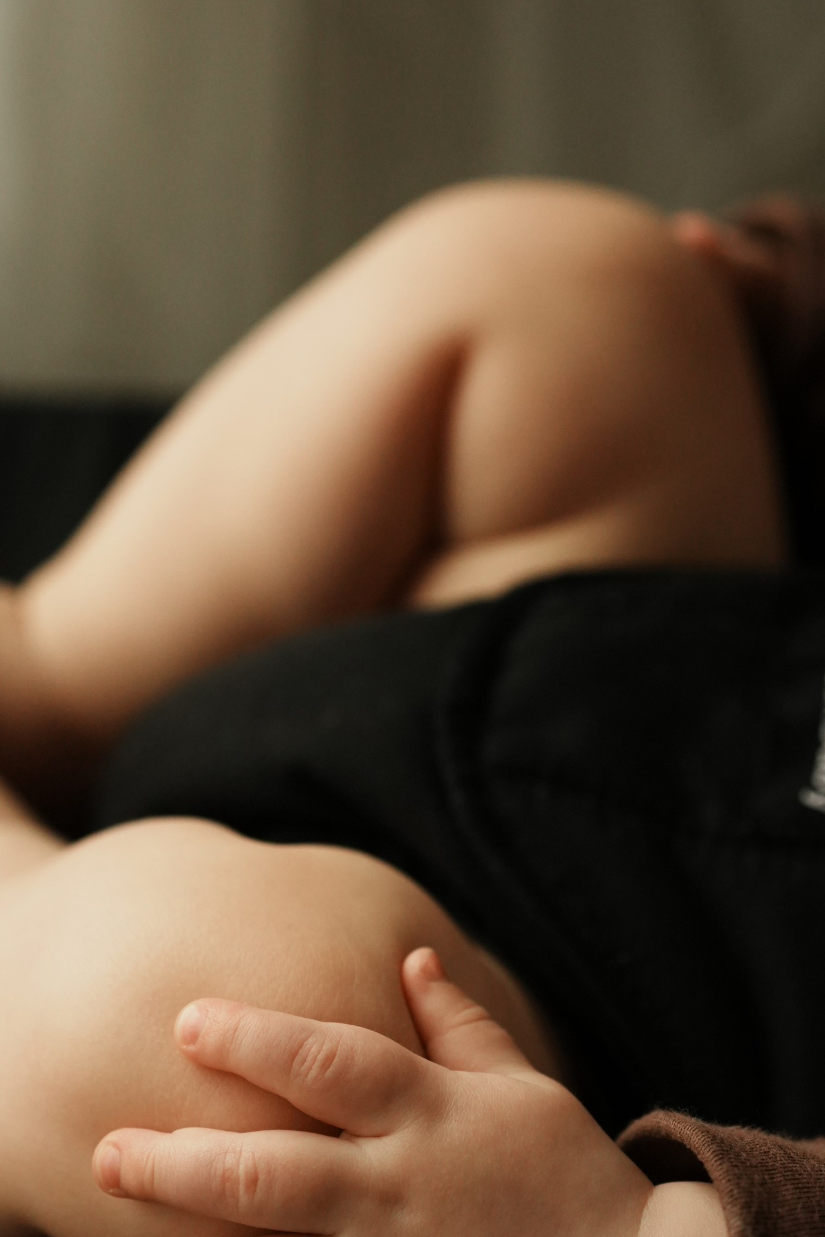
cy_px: 760
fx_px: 3094
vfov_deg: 22.6
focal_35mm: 90
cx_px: 360
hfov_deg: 15.2
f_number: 2.8
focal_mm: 50
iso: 1250
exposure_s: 1/400
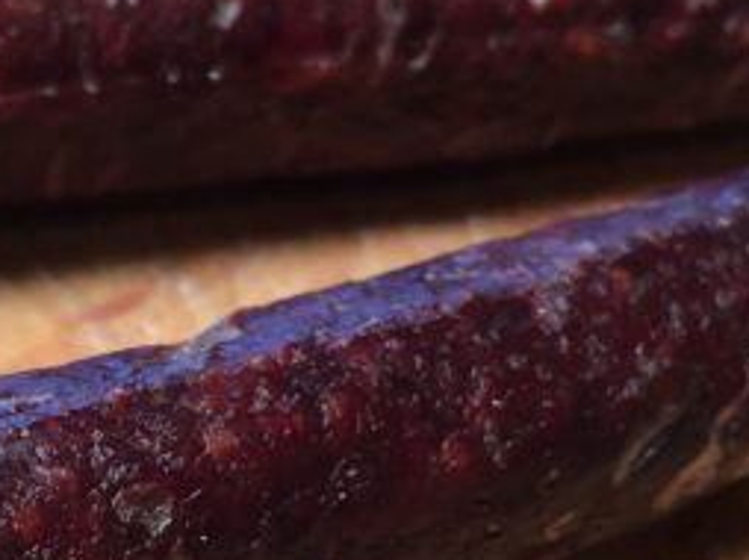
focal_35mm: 117
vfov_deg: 12.2
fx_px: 2529
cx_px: -177
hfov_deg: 16.1
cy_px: 787
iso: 25
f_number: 2.2
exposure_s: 1/60
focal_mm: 4.15
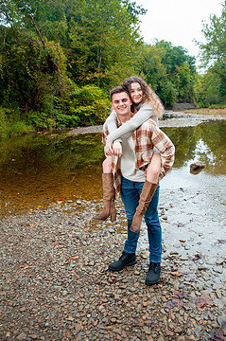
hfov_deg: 43.2
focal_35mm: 30
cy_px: 137
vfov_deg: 61.5
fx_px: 283
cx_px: 138
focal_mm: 24
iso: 500
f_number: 2.8
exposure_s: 1/160
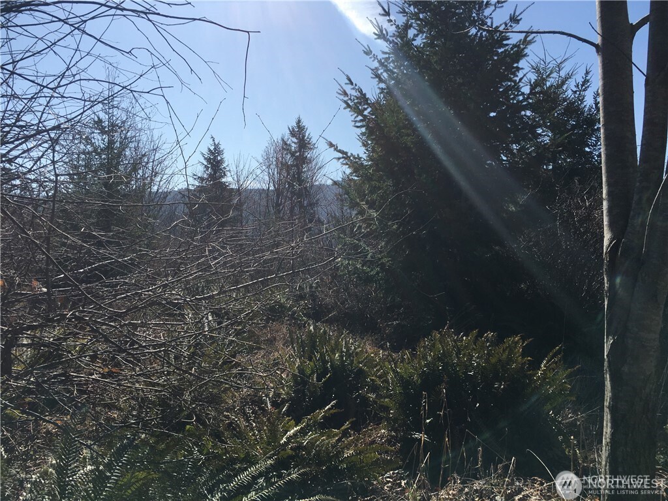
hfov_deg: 61.7
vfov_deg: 48.2
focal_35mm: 29
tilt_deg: +1.0
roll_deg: +1.9
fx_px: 560
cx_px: 334
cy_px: 250
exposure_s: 1/2481
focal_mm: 4.15
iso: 25
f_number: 2.2
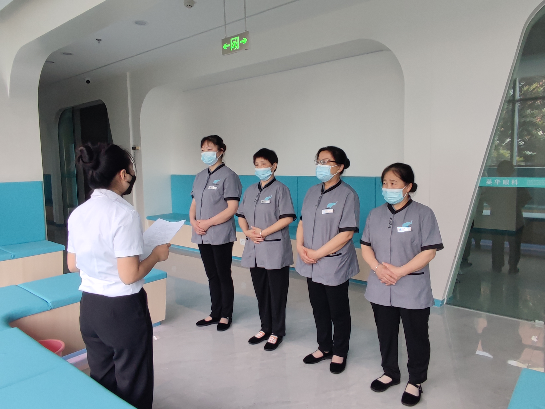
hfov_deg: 69.4
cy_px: 204
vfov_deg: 54.9
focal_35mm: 25
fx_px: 394
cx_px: 272
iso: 100
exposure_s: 1/100
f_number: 2.2
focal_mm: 1.65
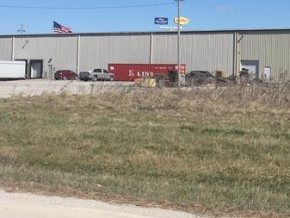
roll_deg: +0.1
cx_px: 236
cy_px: 48
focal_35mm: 88
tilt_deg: +2.4
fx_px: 737
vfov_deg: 16.7
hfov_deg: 21.9
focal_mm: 4.15
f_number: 2.2
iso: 32
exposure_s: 1/3300
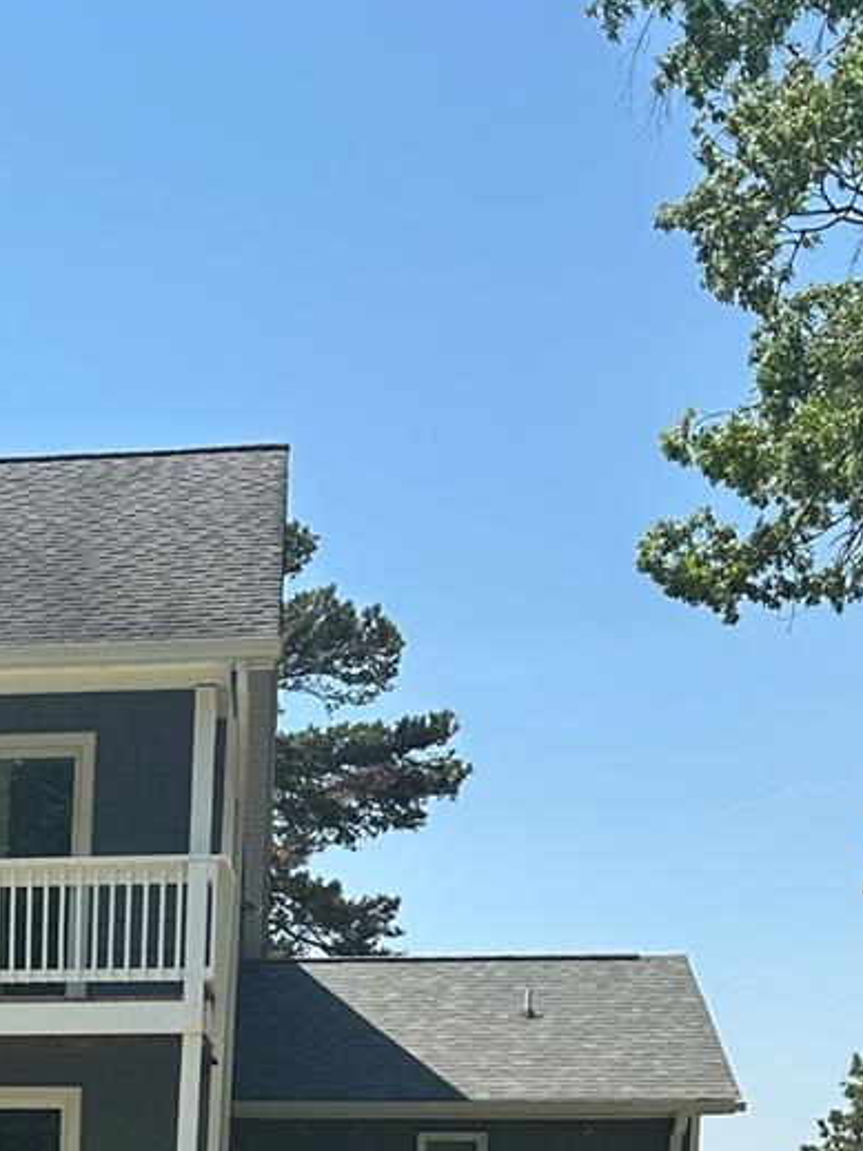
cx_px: -220
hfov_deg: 19.3
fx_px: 2361
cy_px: 1437
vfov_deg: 24.4
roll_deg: -2.6
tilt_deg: -6.3
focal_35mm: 71
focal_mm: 6.86
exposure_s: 1/3247
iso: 80
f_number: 1.78
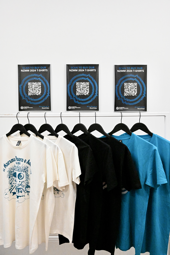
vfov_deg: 69.4
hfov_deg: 49.6
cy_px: 128
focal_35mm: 26
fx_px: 184
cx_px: 85
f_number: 5
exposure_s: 1/640
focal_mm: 26
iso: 25600
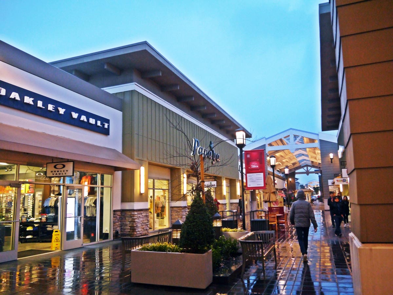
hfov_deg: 63.4
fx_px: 318
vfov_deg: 49.7
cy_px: 148
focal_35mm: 28
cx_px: 196
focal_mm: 14
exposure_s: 1/60
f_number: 3.5
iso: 640
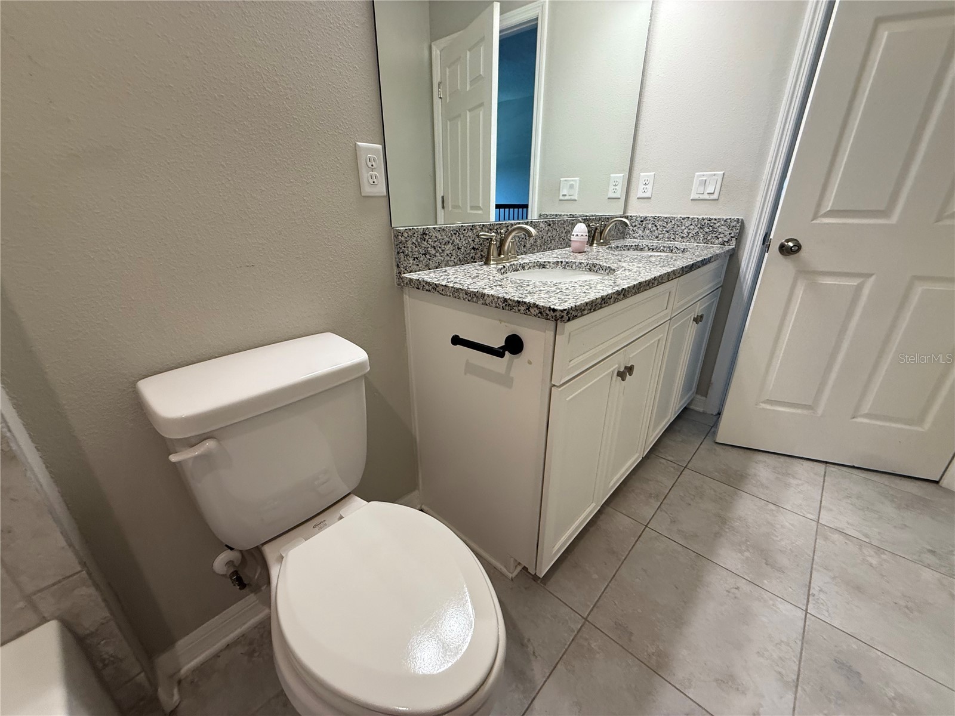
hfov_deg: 102.1
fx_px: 386
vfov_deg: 85.7
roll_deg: -0.6
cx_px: 478
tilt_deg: -20.2
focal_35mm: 14
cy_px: 358
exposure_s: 1/120
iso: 200
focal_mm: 2.22
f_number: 2.2
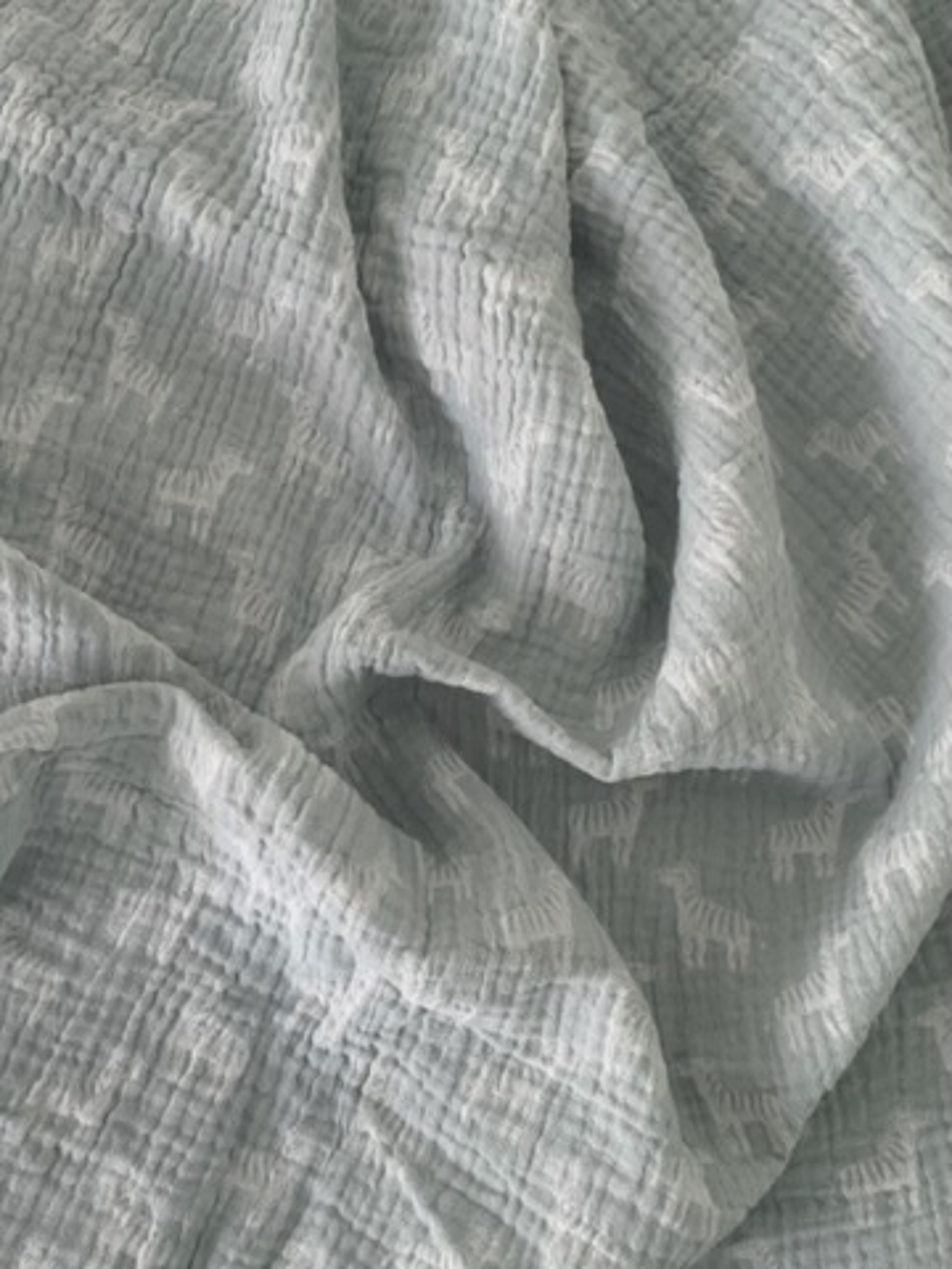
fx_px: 953
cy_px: 634
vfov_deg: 67.3
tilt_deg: -79.5
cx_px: 476
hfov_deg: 53.1
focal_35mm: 26
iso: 50
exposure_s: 1/121
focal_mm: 4.25
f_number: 1.8
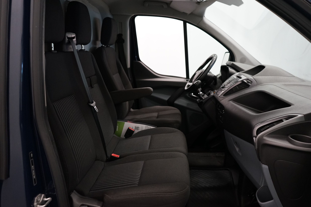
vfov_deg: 45.0
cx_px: 156
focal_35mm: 29
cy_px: 104
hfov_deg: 63.7
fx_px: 251
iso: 2500
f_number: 3.5
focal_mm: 29
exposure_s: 1/160
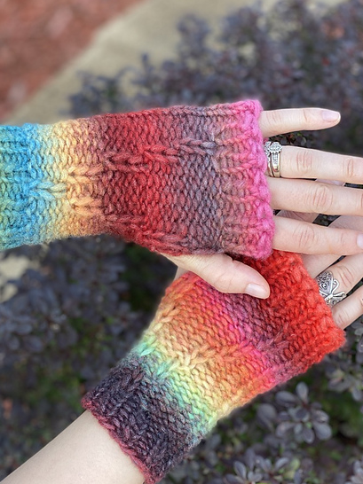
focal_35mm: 61
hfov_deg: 24.0
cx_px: 185
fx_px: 854
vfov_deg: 31.7
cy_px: 250
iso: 20
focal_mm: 6
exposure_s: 1/129
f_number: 2
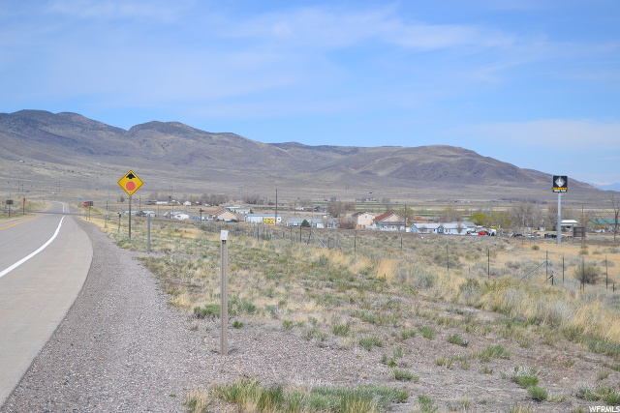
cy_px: 206
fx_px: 1240
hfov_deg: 28.1
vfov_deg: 18.9
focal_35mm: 72
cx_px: 310
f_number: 7.1
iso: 100
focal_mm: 48
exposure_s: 1/400
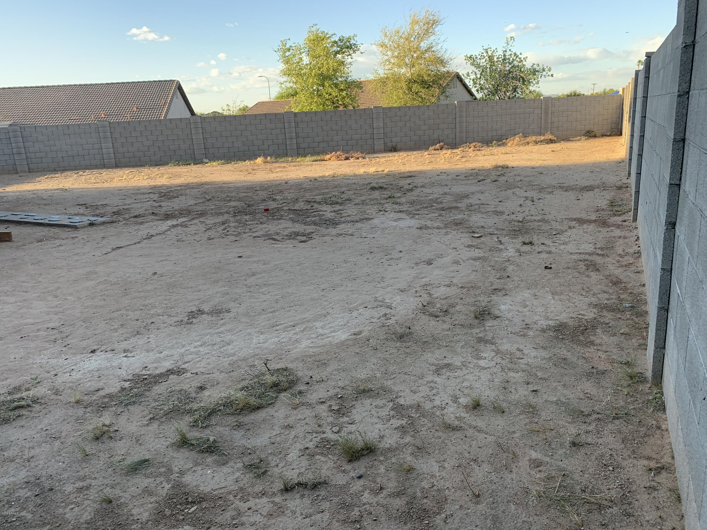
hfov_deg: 67.3
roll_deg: +3.8
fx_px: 531
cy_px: 265
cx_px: 354
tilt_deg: -13.3
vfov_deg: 53.1
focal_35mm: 26
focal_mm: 4.25
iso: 25
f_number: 1.8
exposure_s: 1/270
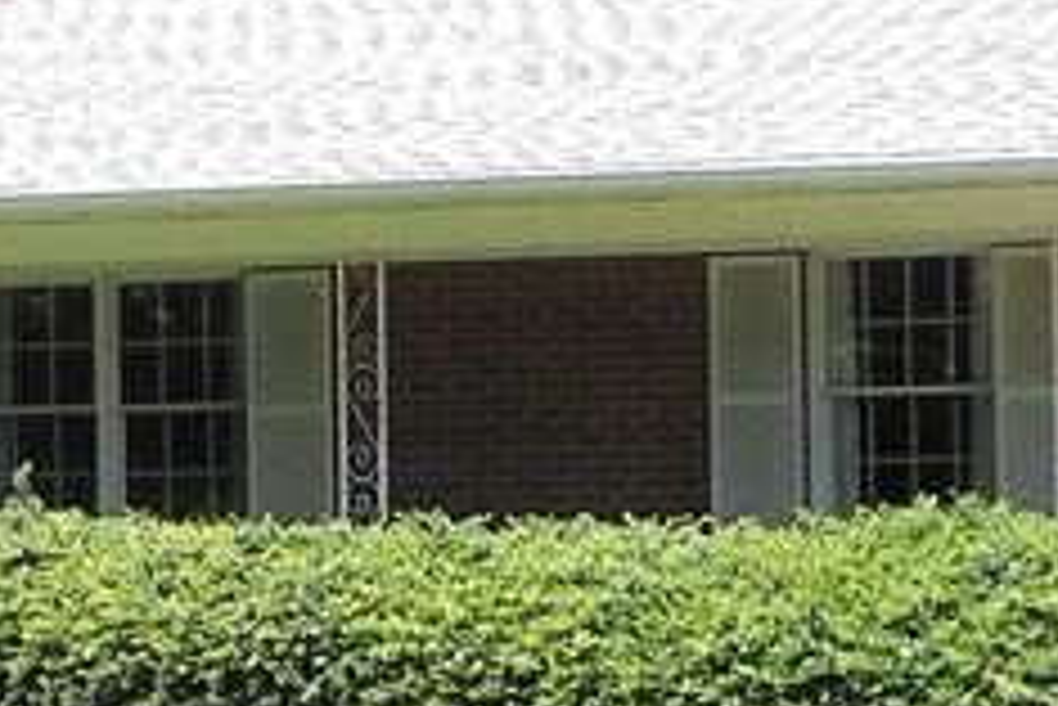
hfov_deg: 11.0
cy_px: 225
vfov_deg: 7.4
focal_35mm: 186
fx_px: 5469
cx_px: 18
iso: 64
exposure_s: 1/337
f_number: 3.1
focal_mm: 6.72
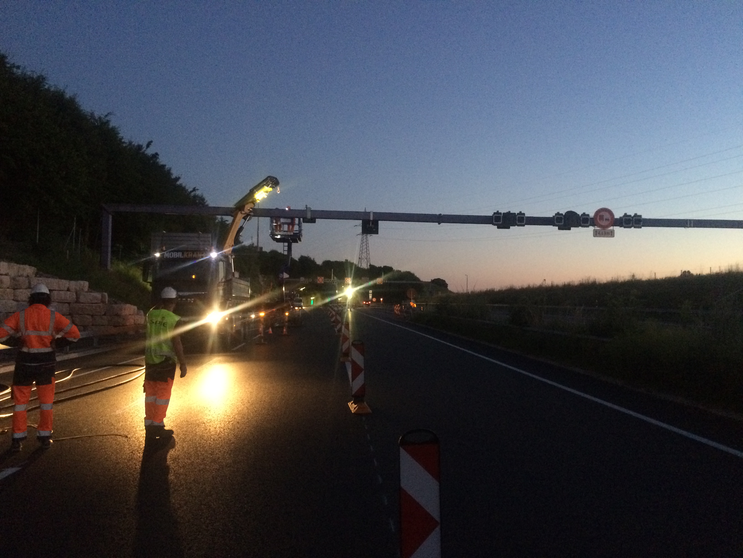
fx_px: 622
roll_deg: -0.1
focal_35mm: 29
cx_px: 372
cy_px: 279
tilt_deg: +1.5
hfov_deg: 61.7
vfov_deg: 48.2
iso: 400
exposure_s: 1/17
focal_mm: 4.15
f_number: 2.2
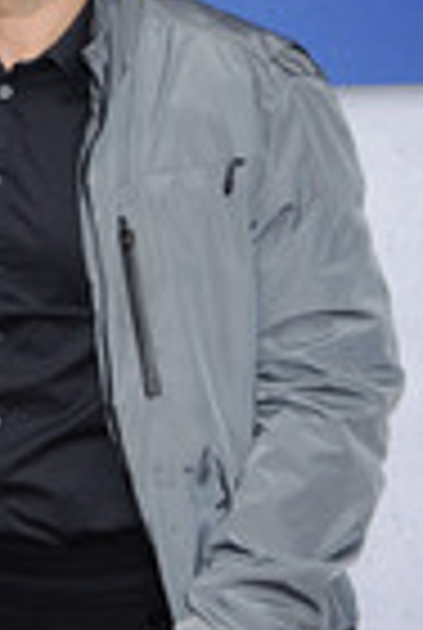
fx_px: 2701
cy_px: 212
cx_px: -432
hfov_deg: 8.5
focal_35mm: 154
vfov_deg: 13.3
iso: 500
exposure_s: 1/200
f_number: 5.6
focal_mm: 48
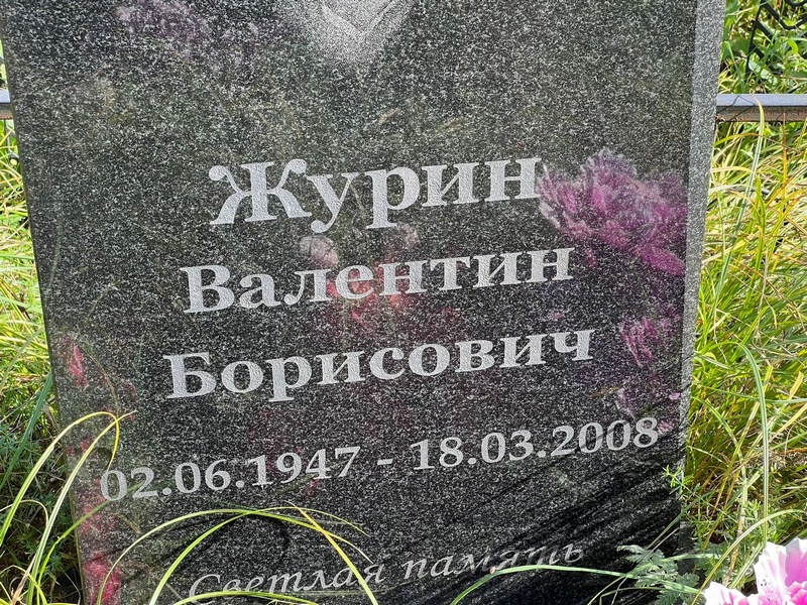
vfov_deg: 19.1
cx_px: 404
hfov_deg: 25.3
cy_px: 302
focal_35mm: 77
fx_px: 1795
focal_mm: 9
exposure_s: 1/99
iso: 40
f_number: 2.8
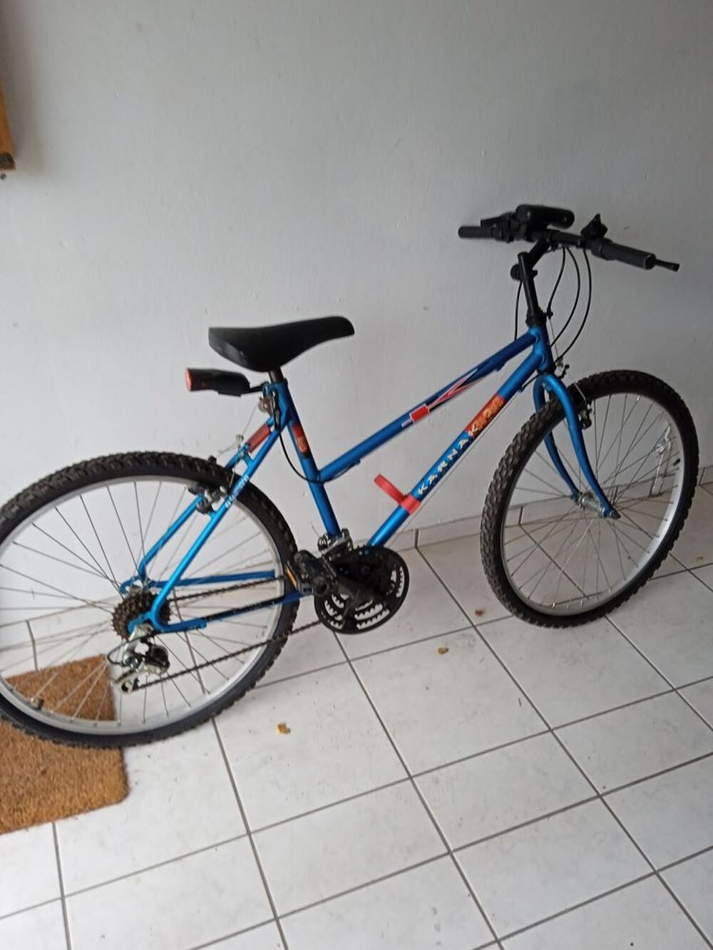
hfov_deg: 49.8
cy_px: 475
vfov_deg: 63.4
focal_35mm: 28
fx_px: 769
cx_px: 356
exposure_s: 1/33.3
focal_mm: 3.43
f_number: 2.2
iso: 113
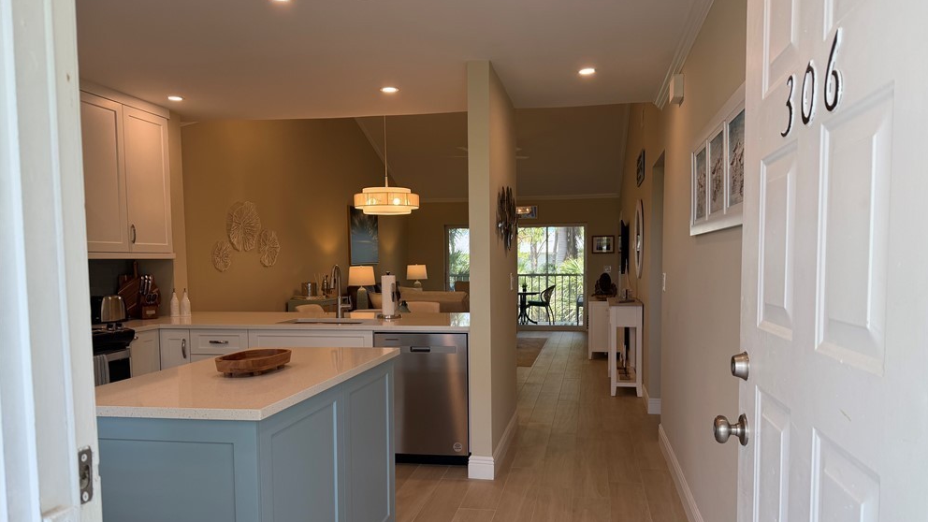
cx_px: 477
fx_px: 664
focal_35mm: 27
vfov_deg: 42.7
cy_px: 310
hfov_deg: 69.8
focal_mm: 6.76
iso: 80
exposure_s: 1/174
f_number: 1.78
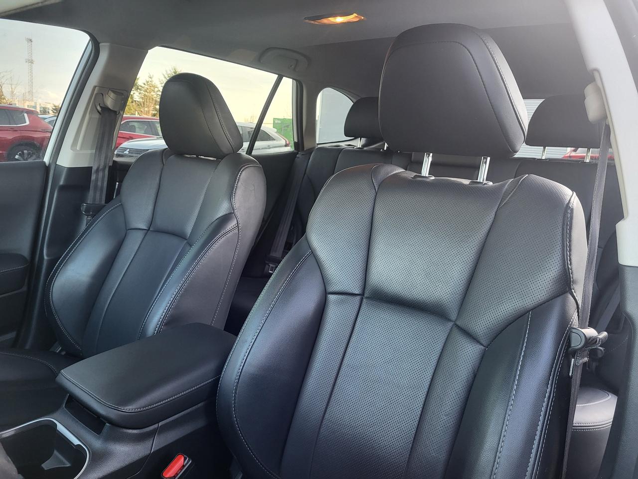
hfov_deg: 67.3
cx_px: 319
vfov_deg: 53.1
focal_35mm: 26
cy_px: 240
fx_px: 479
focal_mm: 5.4
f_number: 1.8
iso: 200
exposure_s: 1/120
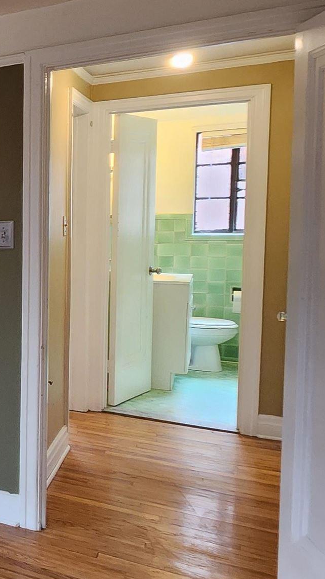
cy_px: 264
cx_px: -419
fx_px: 582
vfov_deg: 52.7
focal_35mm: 38
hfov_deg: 16.2
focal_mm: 2.2
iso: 250
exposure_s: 1/60
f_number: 2.2
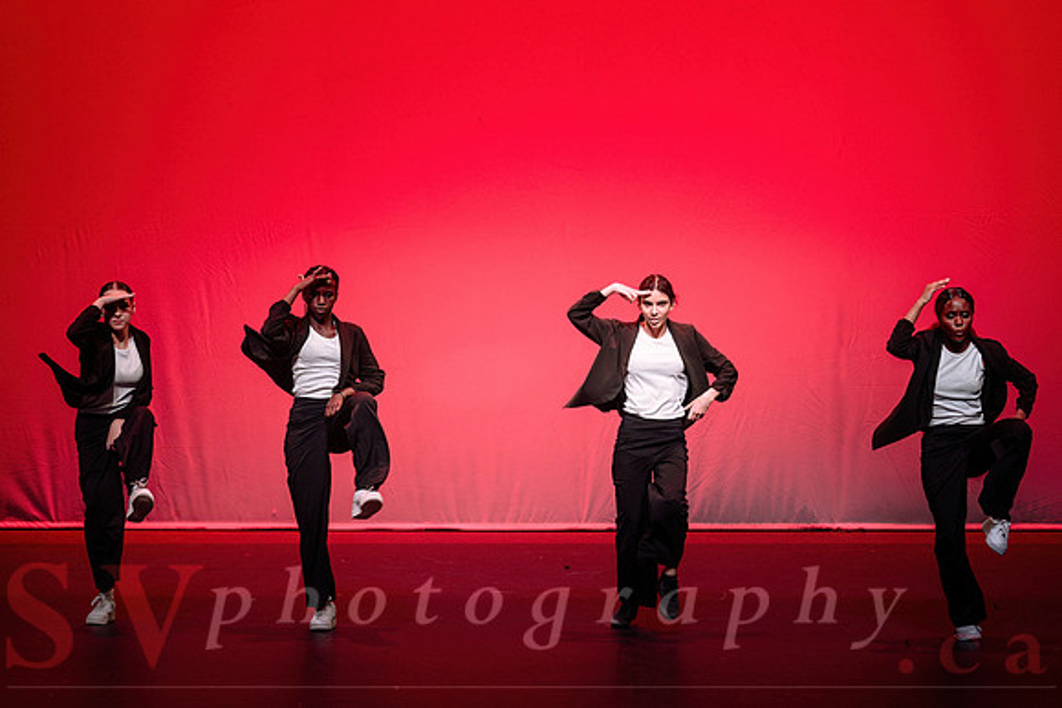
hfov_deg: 15.6
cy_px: 375
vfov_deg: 10.5
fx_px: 3869
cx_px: 531
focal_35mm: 131
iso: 1250
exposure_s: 1/400
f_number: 2.8
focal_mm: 122
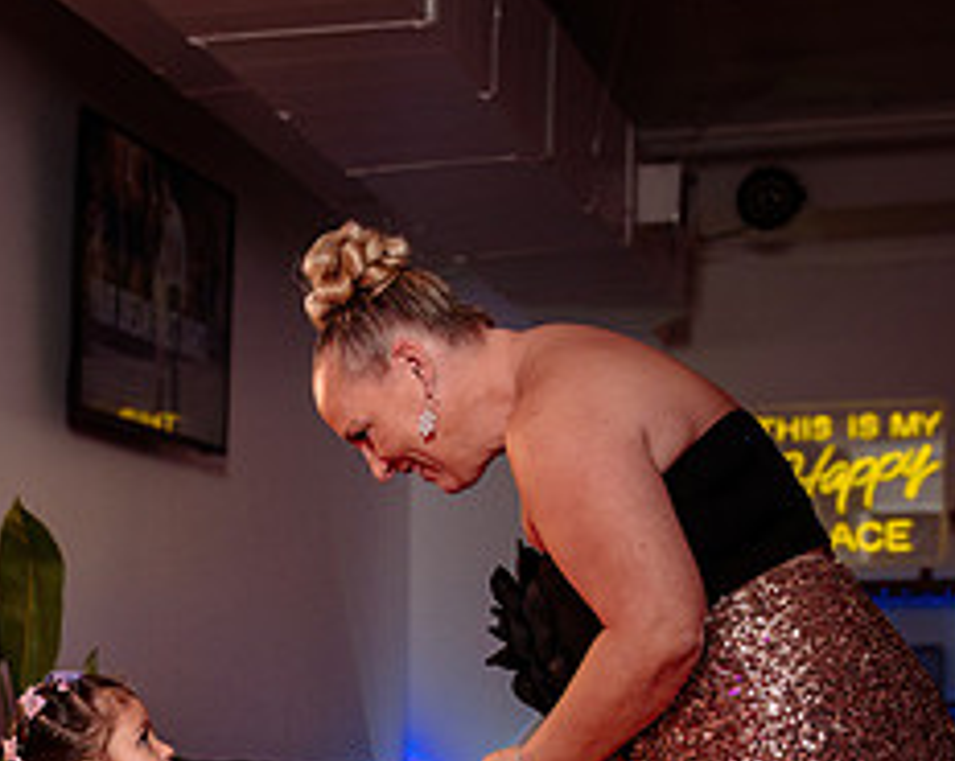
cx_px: 162
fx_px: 2908
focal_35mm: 103
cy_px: 818
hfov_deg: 18.4
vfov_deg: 14.6
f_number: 3.2
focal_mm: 41
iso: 500
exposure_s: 1/200
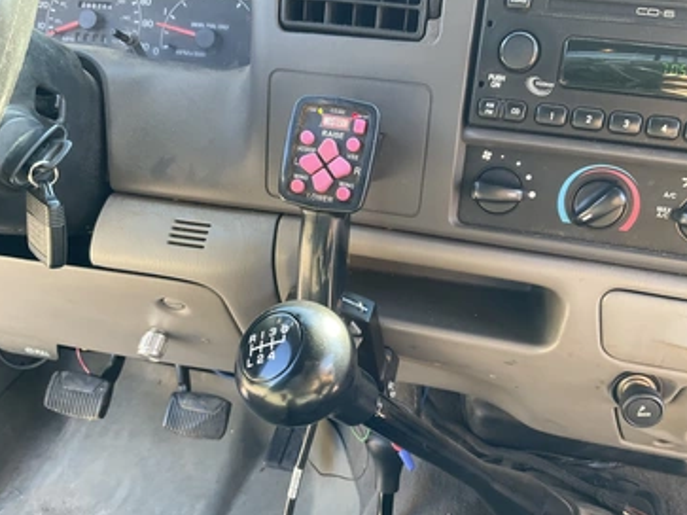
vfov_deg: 44.1
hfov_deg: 56.8
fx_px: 635
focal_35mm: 32
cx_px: 367
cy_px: 258
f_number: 1.8
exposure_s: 1/78
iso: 64
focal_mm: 3
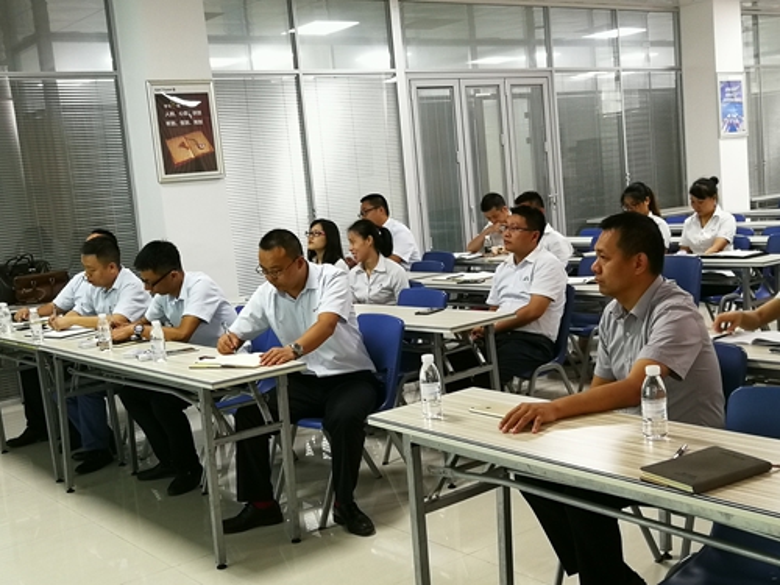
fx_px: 924
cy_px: 292
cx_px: 390
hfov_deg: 45.8
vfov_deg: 35.1
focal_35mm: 41
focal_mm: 3.95
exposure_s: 1/24
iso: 500
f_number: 2.2
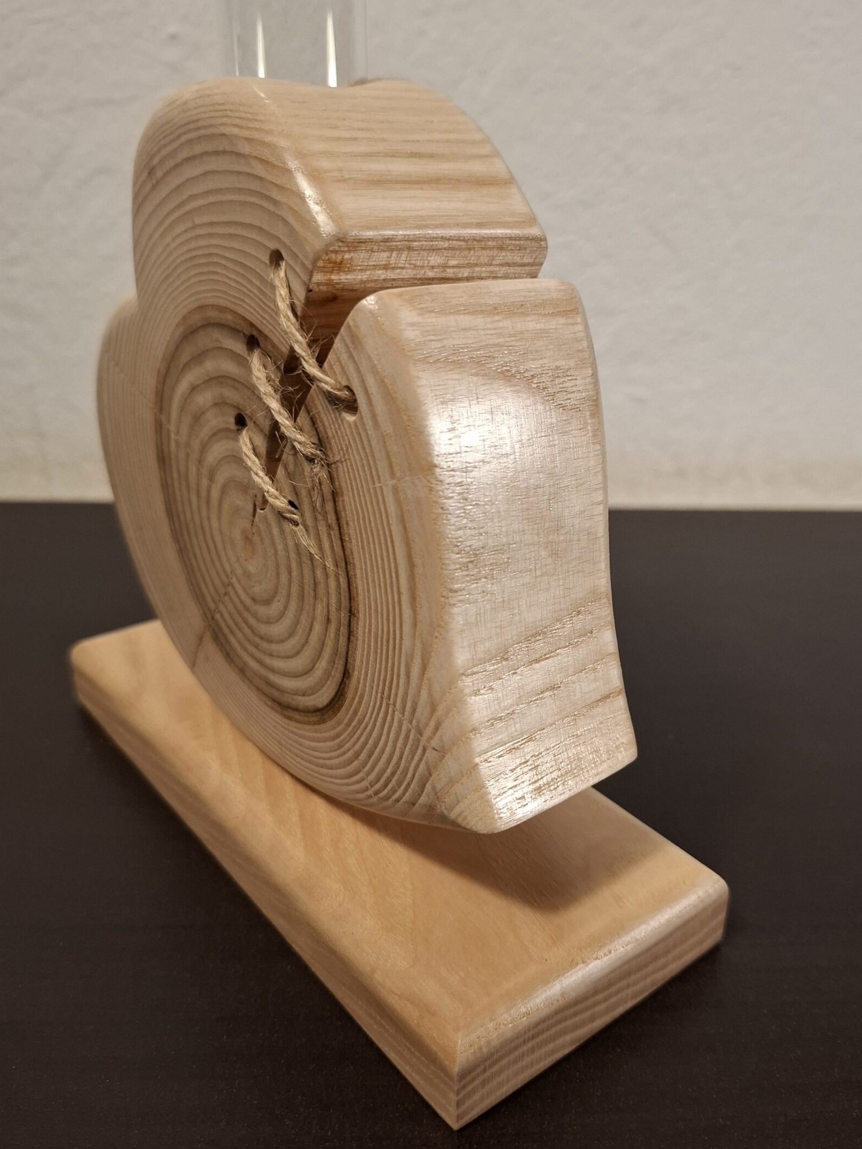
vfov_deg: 63.4
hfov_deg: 49.7
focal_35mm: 28
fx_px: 930
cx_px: 470
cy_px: 565
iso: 250
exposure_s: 1/100
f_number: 1.8
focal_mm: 5.54
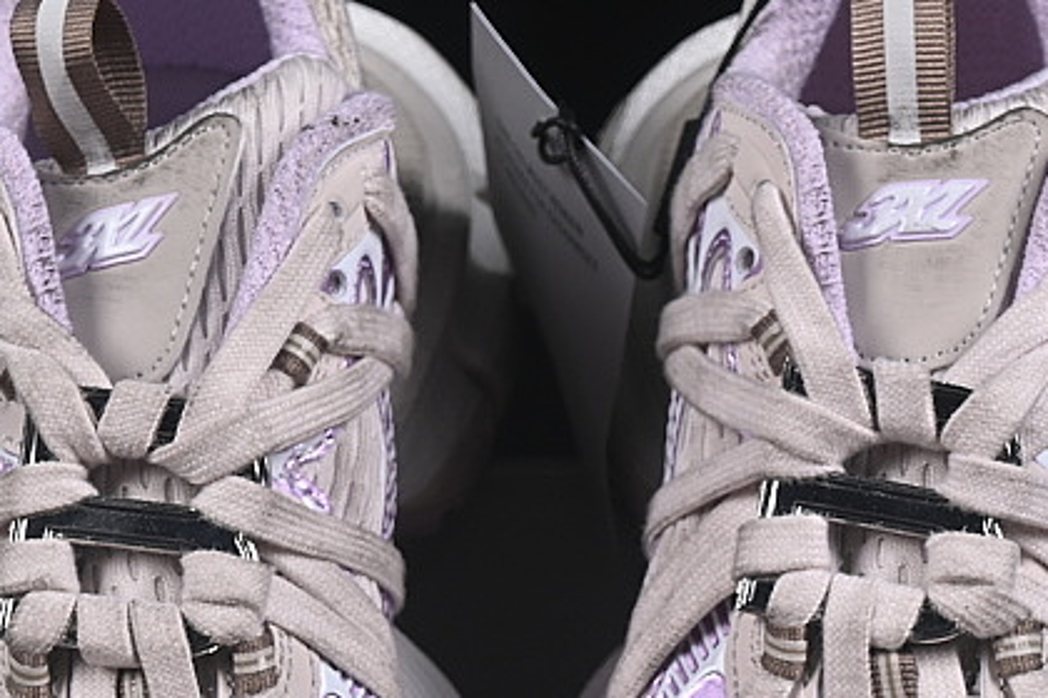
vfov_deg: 7.1
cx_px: 554
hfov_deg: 10.7
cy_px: 658
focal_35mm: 193
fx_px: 5618
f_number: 8
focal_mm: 50
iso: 160
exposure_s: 1/80
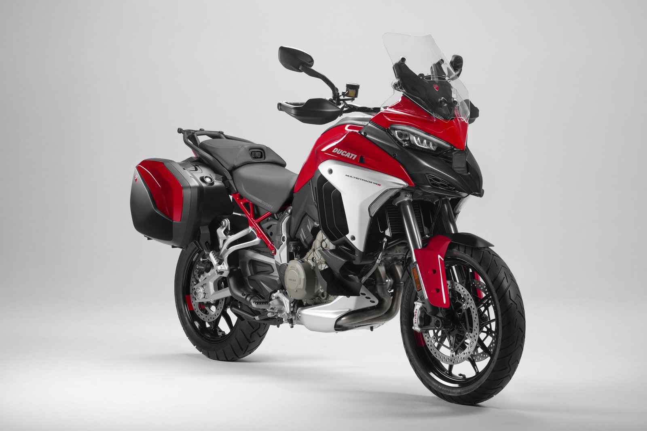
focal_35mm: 105
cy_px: 216
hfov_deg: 19.5
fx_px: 1887
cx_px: 324
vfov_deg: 13.0
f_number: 13
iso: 100
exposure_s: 1/160
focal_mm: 105
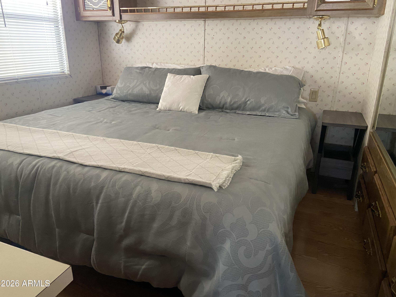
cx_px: 198
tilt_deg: -19.3
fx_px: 297
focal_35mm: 26
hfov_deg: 67.3
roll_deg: +0.6
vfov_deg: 53.1
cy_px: 148
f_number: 1.8
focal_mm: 4.25
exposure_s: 1/43
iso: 500
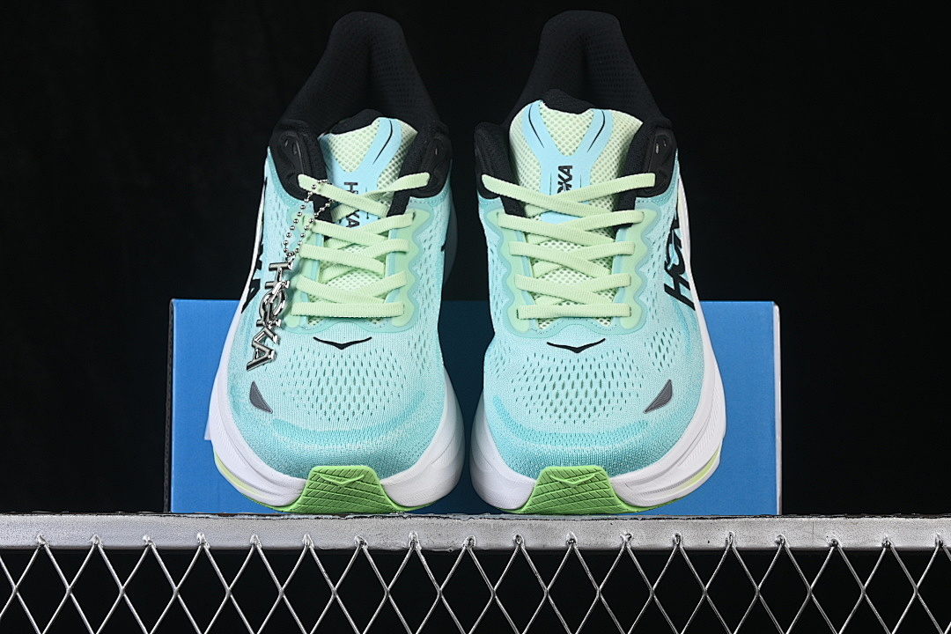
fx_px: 1981
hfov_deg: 27.0
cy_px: 317
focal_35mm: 75
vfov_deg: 18.2
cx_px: 476
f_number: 8
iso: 160
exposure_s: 1/80
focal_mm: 50
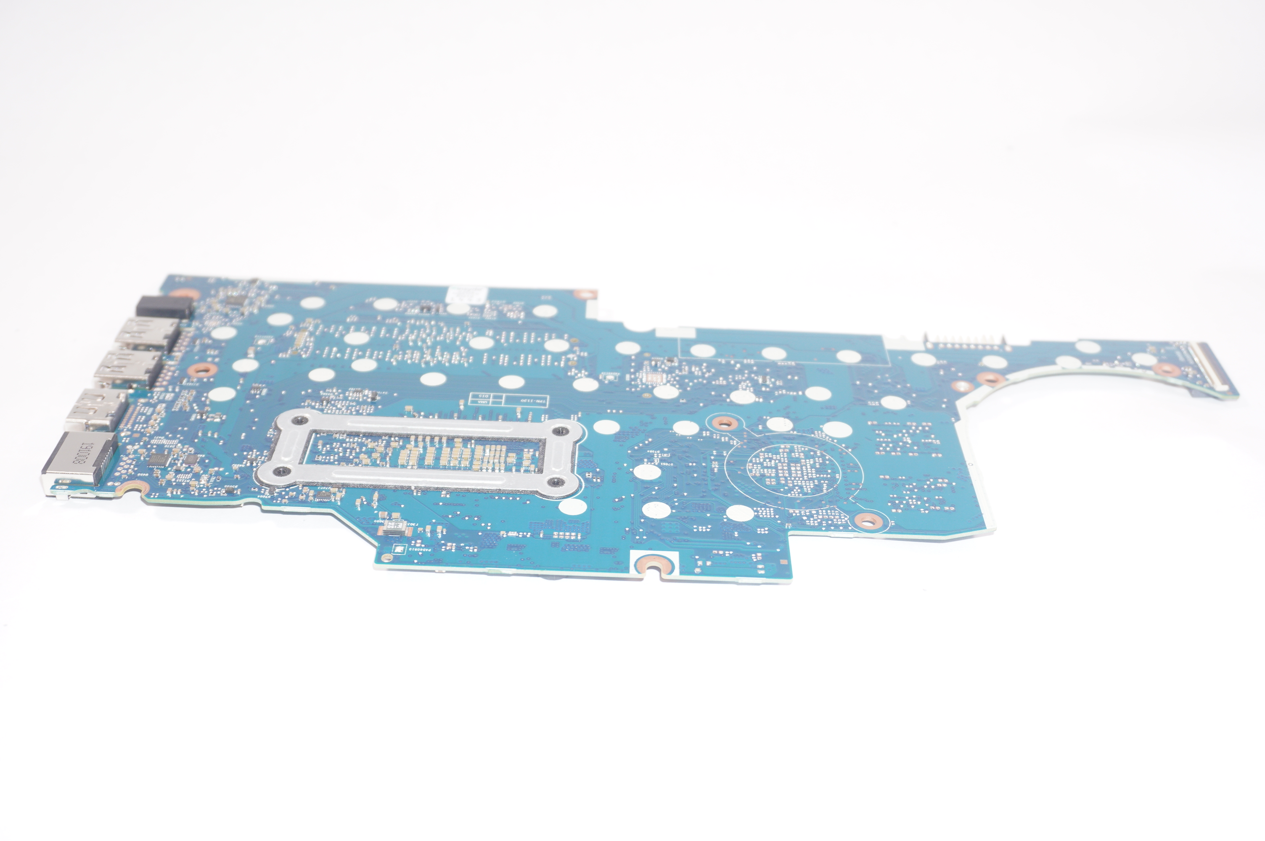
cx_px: 632
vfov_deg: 31.8
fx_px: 1475
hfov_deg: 46.4
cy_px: 420
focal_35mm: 42
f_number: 5.6
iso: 160
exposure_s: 1/60
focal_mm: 28
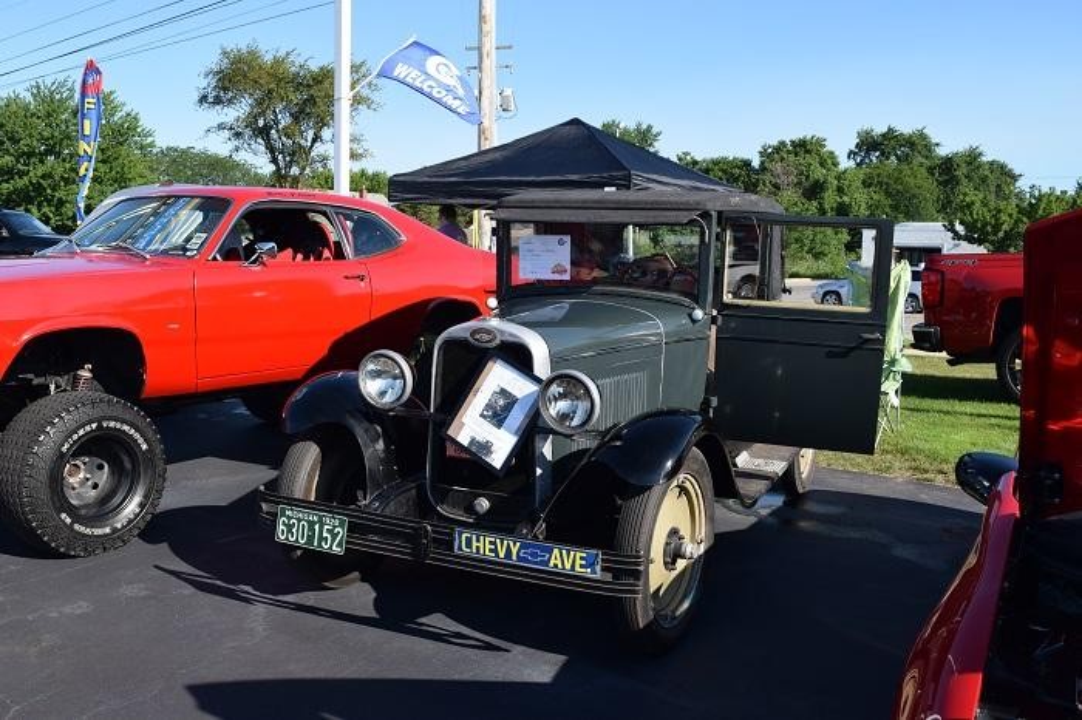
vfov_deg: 39.9
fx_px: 991
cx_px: 541
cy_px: 360
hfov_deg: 57.2
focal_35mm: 33
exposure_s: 1/320
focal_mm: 22
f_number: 9
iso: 200
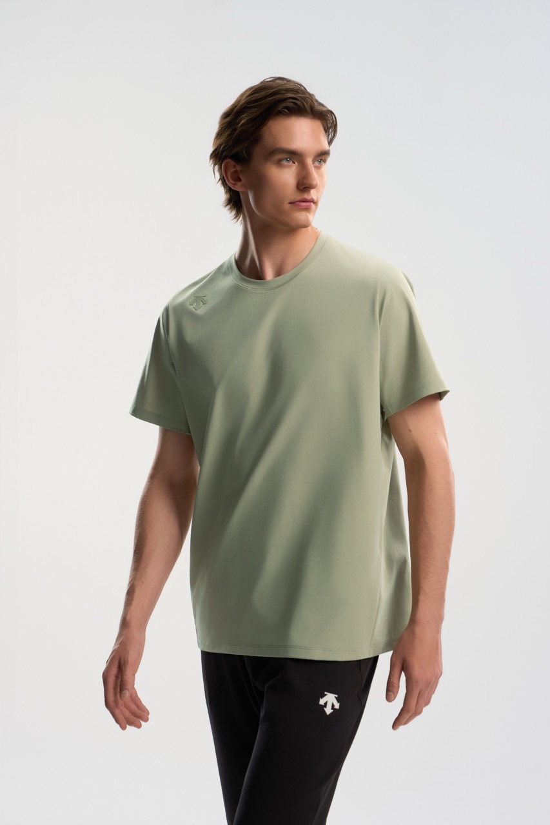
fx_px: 1604
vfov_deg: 28.8
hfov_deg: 19.5
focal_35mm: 70
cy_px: 412
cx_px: 275
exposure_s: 1/400
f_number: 9
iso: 250
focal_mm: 70
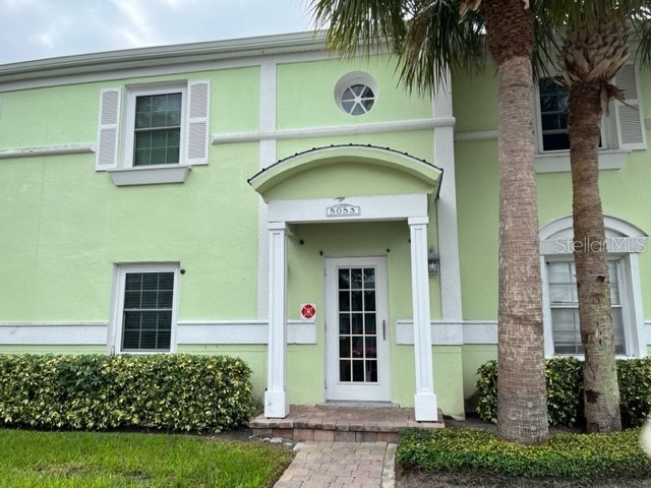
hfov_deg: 67.3
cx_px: 326
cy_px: 244
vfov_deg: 53.1
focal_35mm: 26
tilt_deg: +9.2
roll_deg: -0.1
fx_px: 489
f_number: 1.6
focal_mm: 5.1
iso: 50
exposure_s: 1/1862
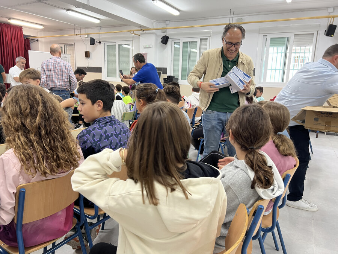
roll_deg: -1.7
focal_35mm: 26
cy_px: 127
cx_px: 169
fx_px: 254
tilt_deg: -10.7
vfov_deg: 53.1
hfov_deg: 67.3
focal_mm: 5.7
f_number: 1.5
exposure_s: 1/50
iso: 80
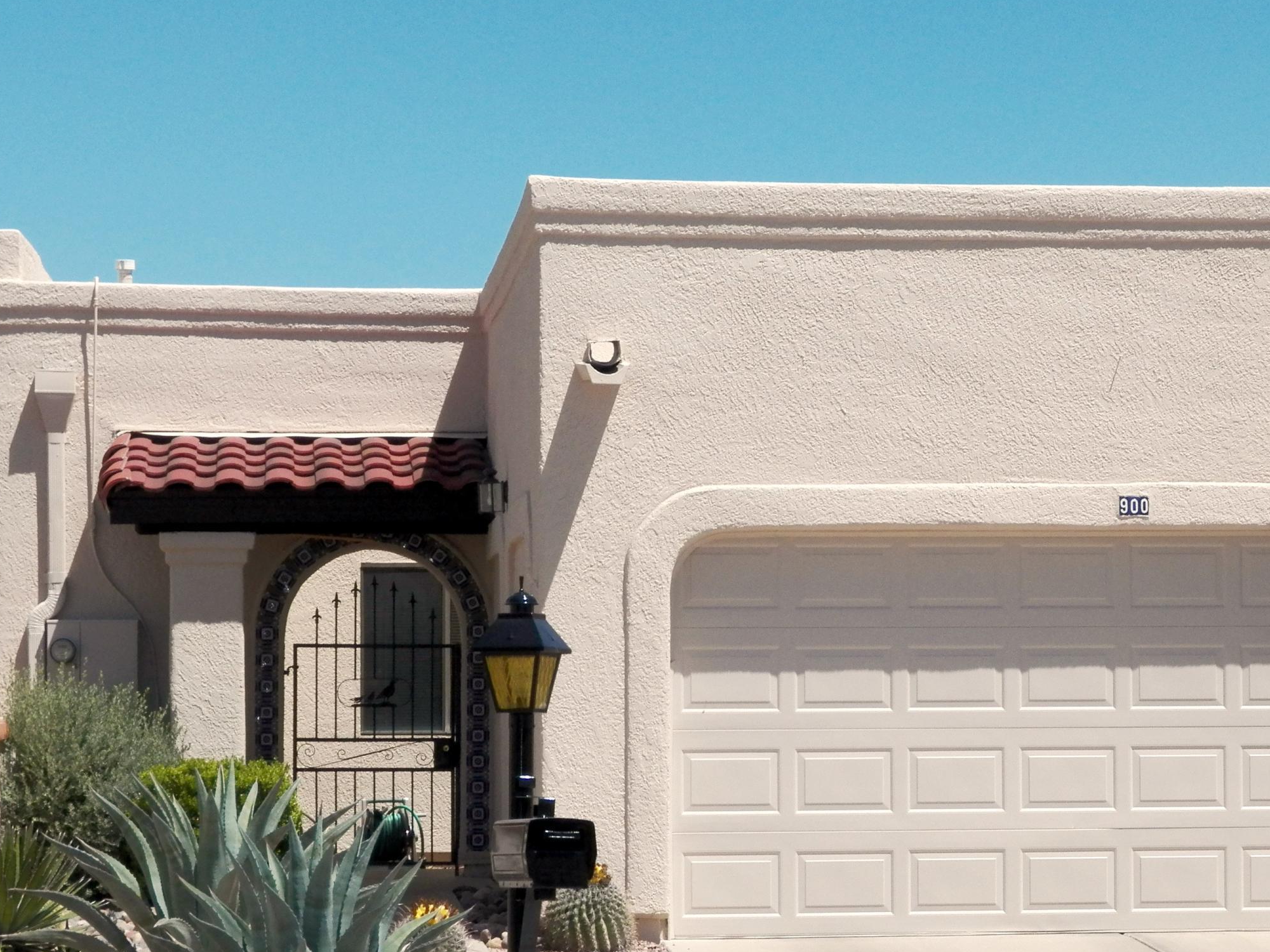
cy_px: 657
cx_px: 883
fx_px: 4072
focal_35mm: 111
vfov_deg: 13.3
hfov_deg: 17.7
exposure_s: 1/1250
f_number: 5
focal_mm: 13.2
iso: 125
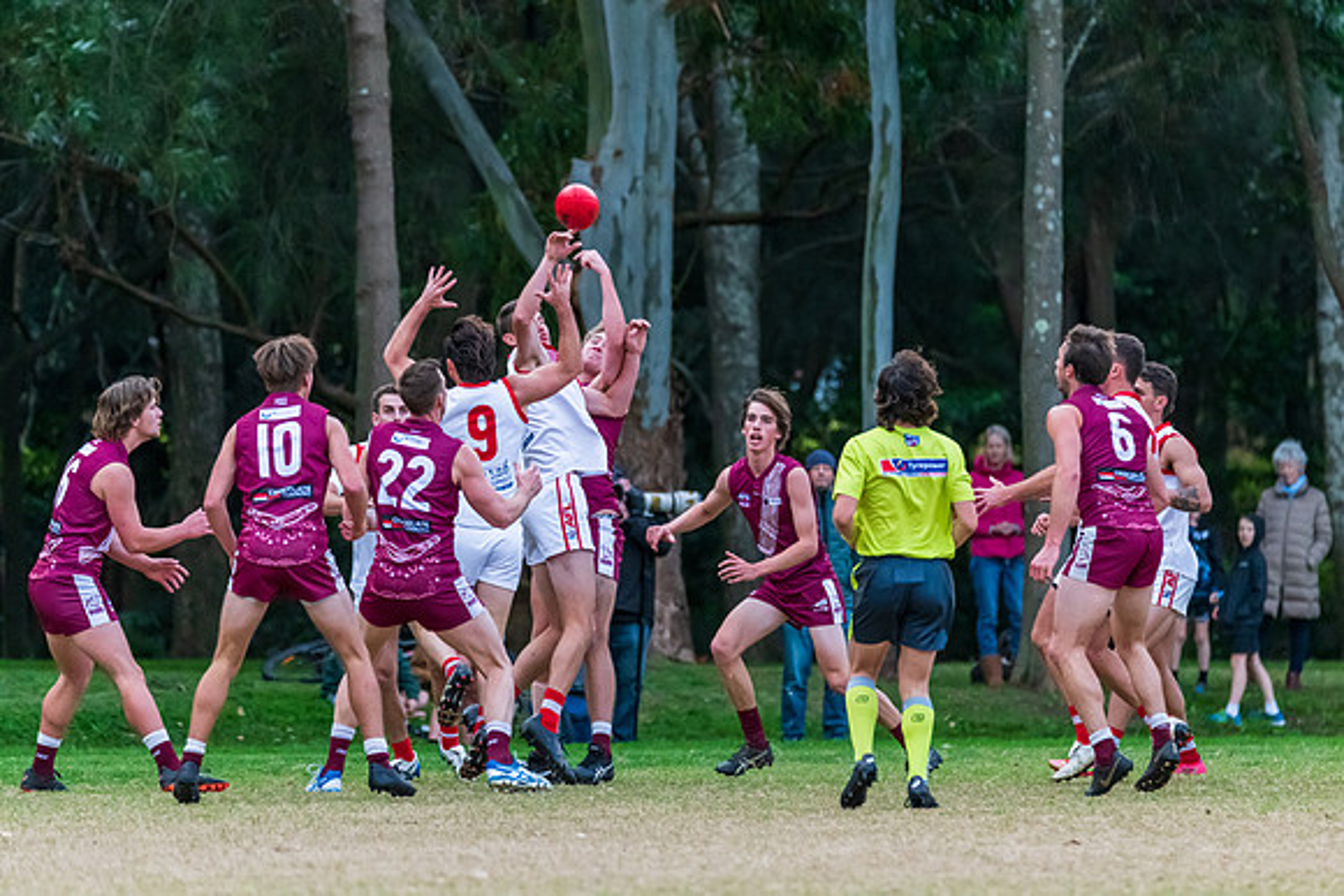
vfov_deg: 3.5
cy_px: 412
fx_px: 14528
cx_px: 726
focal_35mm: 389
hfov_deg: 5.3
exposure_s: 1/1250
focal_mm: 360
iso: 3200
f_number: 6
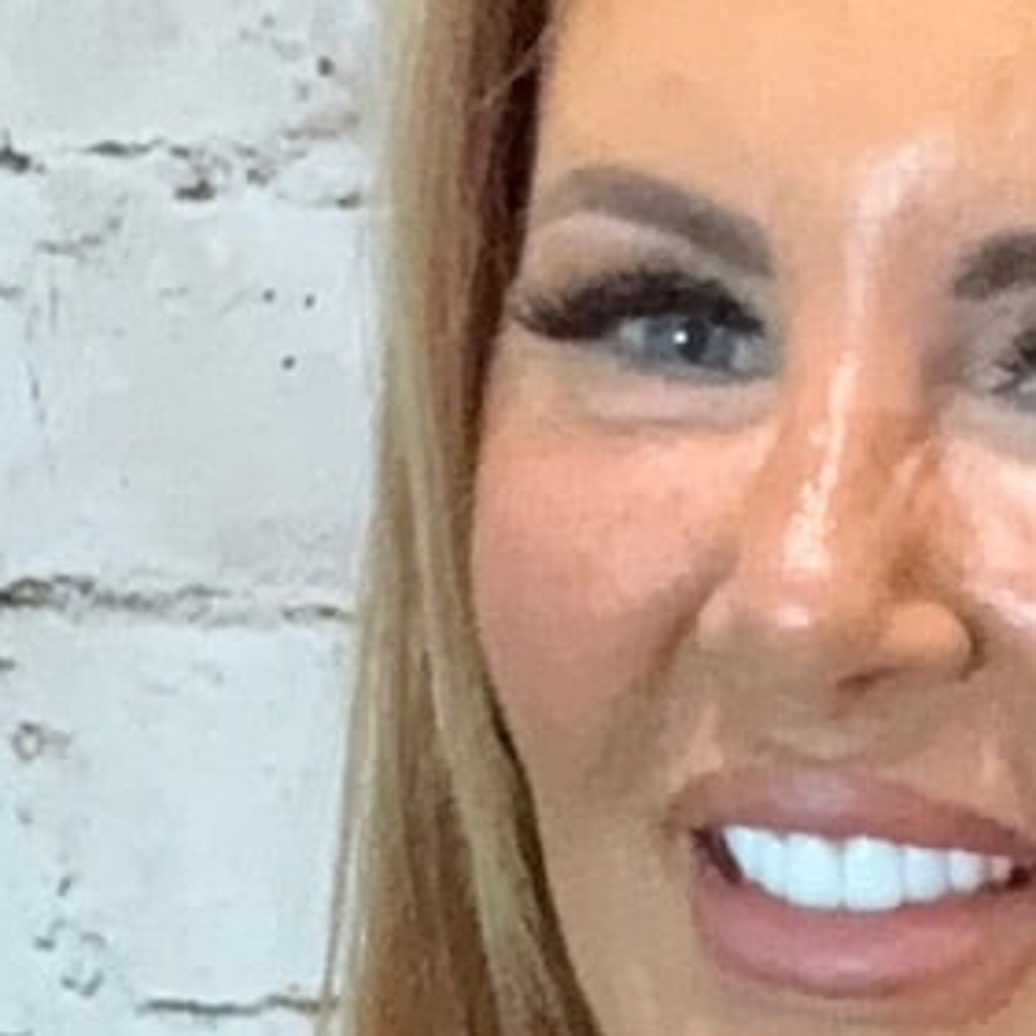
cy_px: 2942
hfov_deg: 9.0
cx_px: 984
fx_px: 6535
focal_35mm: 193
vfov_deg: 8.0
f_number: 1.9
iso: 250
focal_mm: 2.69
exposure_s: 1/33
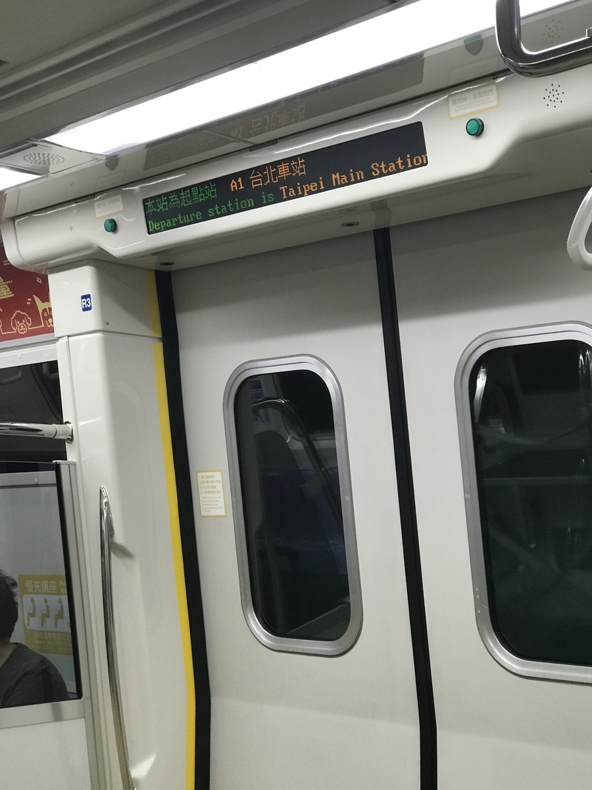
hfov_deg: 25.7
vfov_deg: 33.8
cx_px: 296
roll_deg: +0.0
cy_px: 395
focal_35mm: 57
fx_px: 1300
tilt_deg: +7.9
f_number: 2.8
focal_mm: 6.6
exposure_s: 1/60
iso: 80
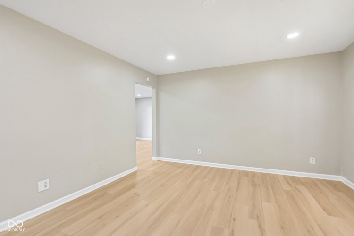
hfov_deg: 96.7
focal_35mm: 16
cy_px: 118
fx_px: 157
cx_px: 177
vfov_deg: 73.7
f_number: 8
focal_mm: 16
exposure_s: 1/15
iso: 250
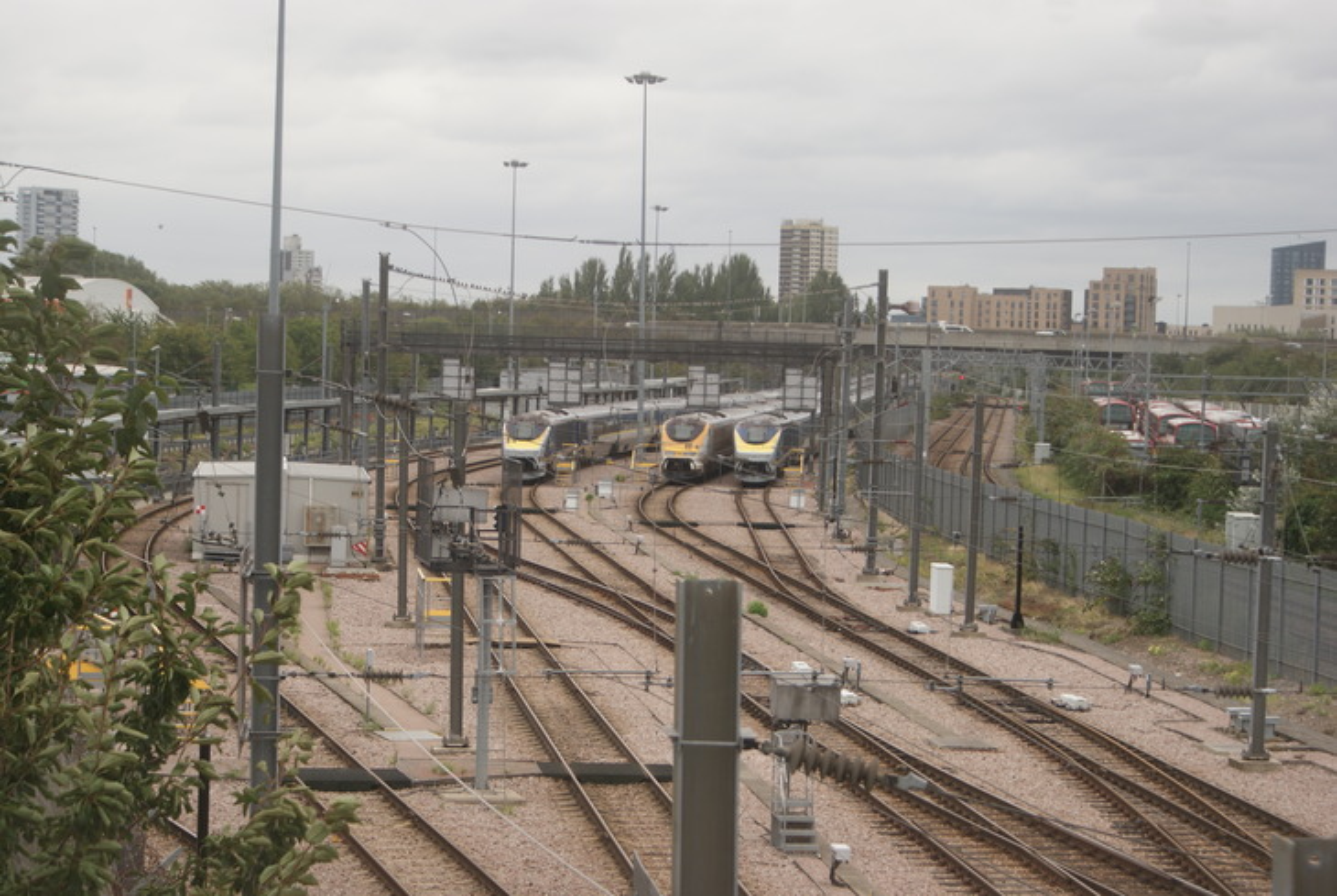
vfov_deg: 15.2
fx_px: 3347
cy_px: 448
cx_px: 668
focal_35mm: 90
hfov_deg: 22.6
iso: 100
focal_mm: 60
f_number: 5.6
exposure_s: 1/200
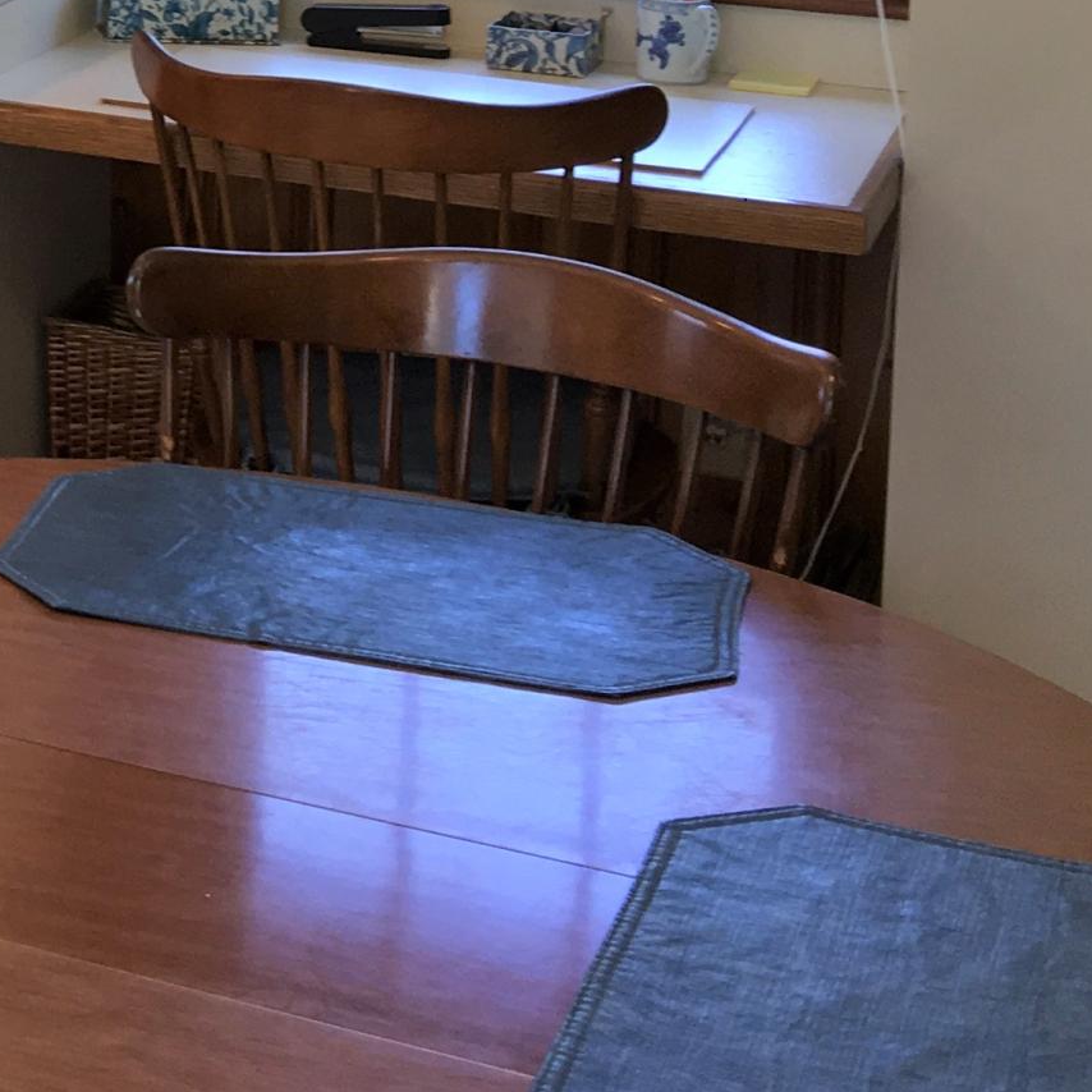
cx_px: -517
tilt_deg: -6.8
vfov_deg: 18.3
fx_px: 3212
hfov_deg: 17.5
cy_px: -229
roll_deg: +0.0
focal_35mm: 90
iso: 25
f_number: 2.2
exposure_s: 1/40
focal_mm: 4.15
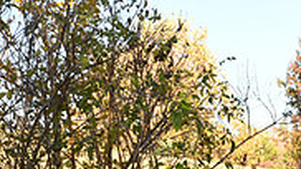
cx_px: 448
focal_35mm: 127
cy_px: 316
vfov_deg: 9.1
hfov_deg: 15.6
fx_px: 1013
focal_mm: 38
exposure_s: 1/250
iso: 1600
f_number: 16
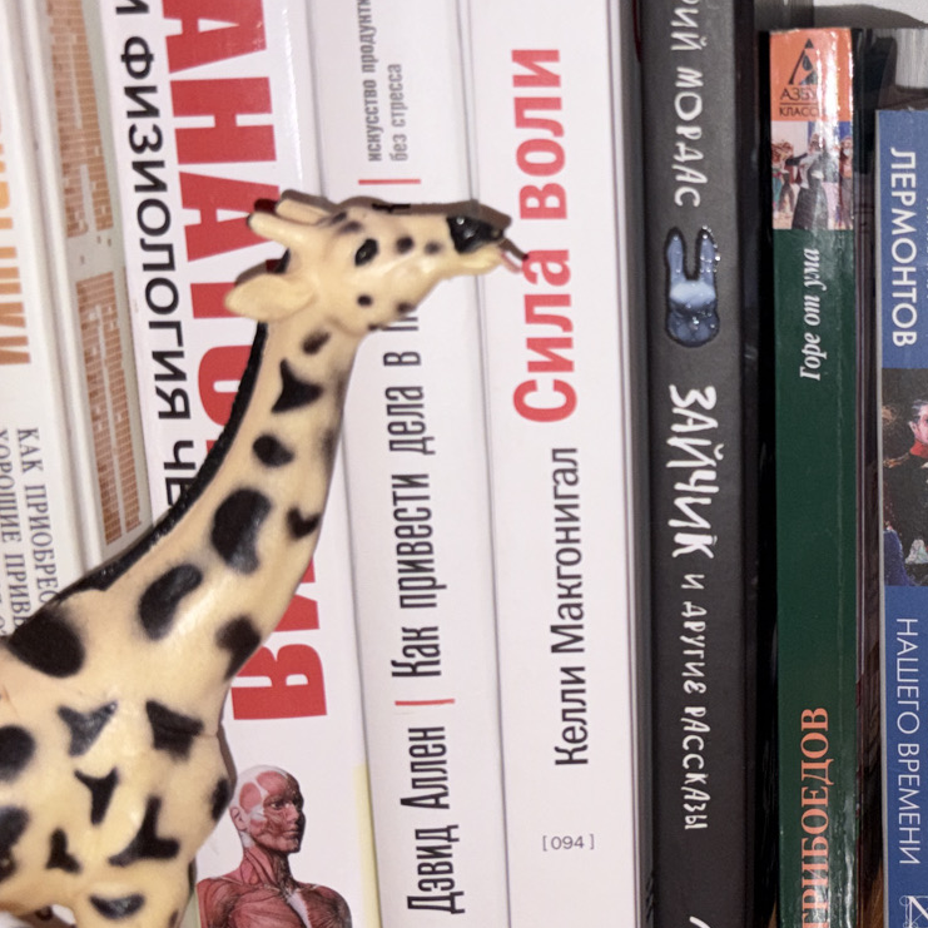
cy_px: 437
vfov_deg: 27.7
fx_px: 1880
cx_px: 892
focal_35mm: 62
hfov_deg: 26.5
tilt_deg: -12.7
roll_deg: +2.2
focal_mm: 5.96
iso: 32
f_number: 1.6
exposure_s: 1/4
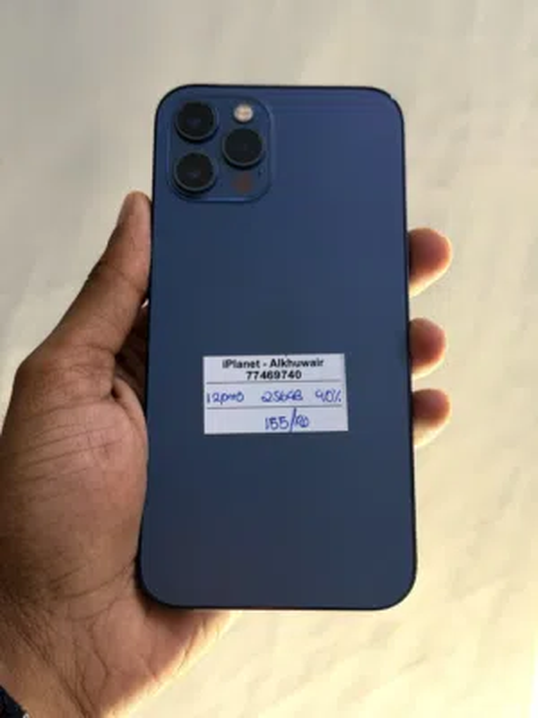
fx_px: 995
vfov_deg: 39.7
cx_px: 269
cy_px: 359
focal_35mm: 48
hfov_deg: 30.3
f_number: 1.78
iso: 100
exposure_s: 1/91
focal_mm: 6.76
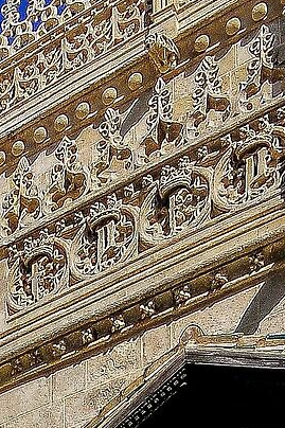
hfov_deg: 12.4
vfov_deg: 14.2
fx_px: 1058
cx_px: -382
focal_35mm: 89
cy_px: 1059
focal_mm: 10
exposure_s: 1/320
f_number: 10
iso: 250
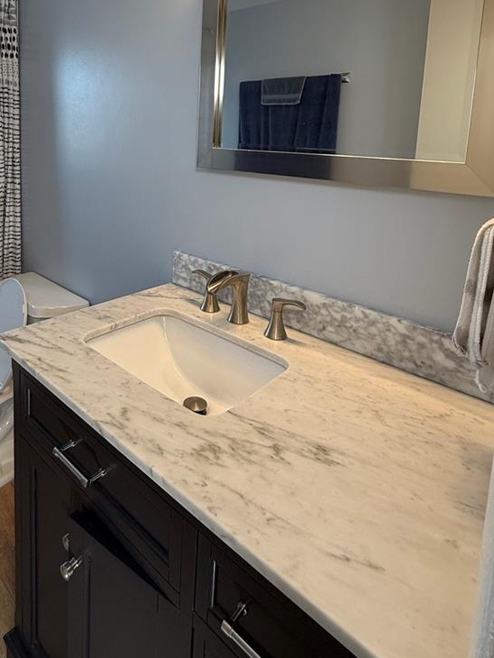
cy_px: 193
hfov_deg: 58.3
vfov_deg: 70.6
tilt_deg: -6.3
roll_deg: -2.4
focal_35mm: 23
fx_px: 437
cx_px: 190
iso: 125
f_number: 2.2
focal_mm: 2.22
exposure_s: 1/99
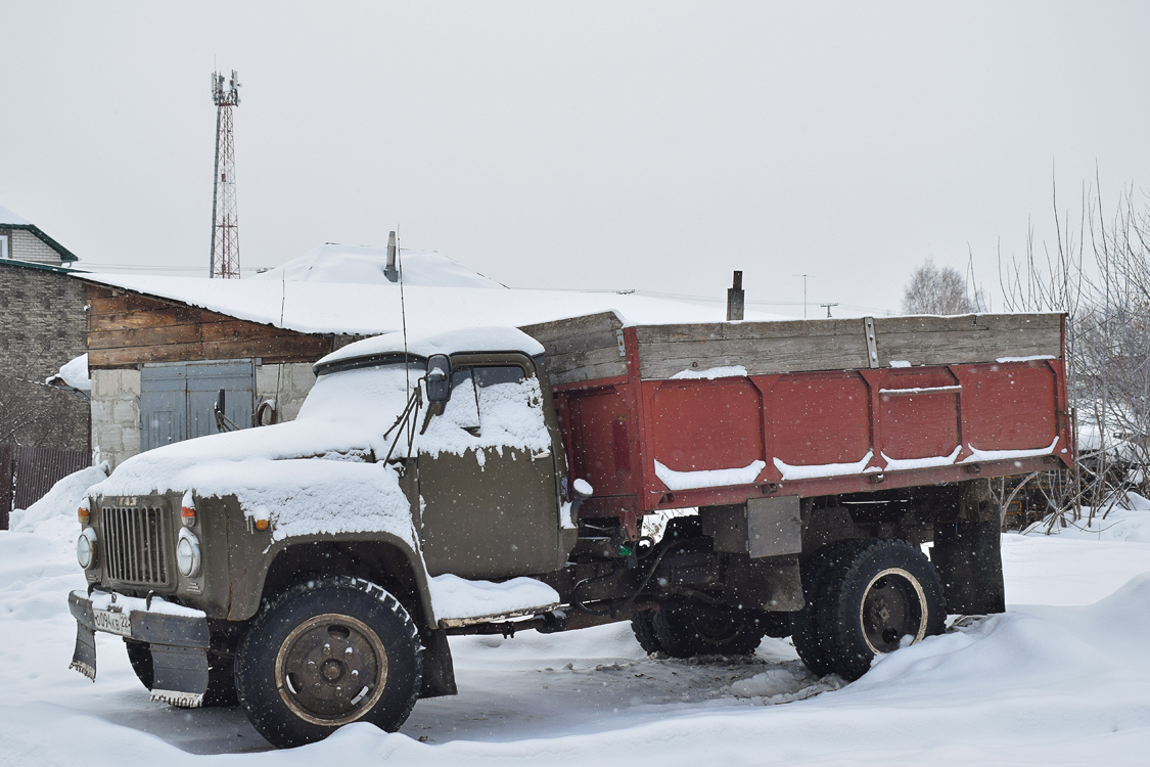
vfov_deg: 28.1
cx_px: 541
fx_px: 1533
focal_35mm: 48
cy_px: 405
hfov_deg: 41.1
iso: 200
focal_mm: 30
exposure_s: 1/400
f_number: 6.3
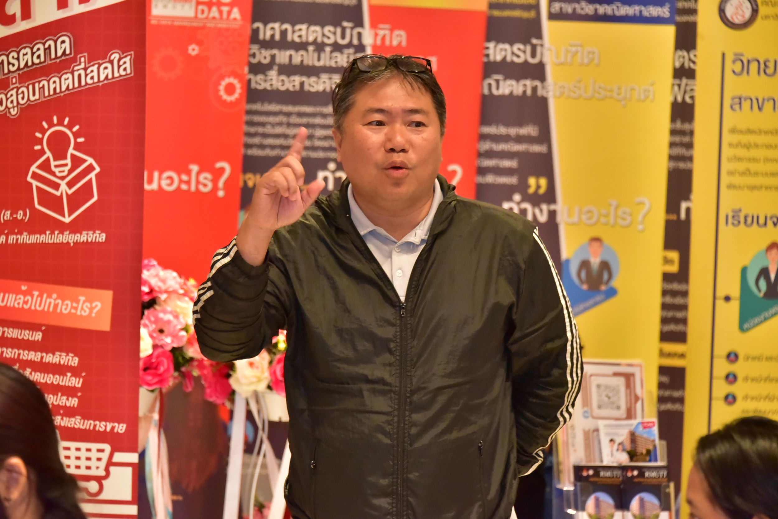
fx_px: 3459
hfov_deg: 12.8
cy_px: 260
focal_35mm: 160
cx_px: 389
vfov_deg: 8.6
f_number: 5.6
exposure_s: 1/100
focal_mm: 160
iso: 8000
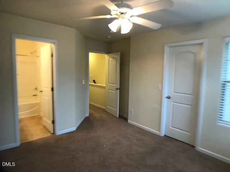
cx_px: 115
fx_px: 186
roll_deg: -0.3
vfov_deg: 49.7
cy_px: 86
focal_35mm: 28
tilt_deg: -4.9
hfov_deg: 63.4
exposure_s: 1/24
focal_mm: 3.99
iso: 32
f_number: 1.8
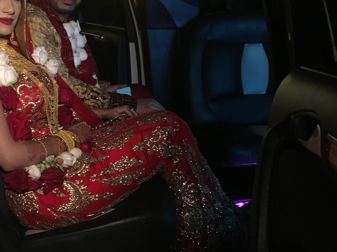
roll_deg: +1.8
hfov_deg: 39.8
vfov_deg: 31.4
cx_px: 74
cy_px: 95
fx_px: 448
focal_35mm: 46
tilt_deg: -6.6
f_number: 2.2
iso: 320
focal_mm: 4.15
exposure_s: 1/15
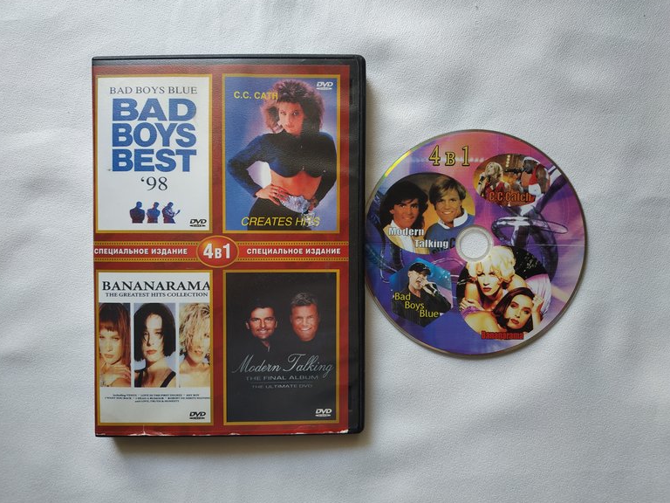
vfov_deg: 54.9
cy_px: 252
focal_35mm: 25
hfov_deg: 69.4
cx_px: 325
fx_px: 484
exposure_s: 1/50
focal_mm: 3.94
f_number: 1.9
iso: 100
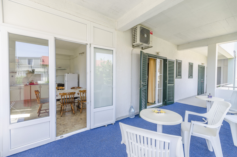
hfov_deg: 100.5
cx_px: 118
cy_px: 78
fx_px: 99
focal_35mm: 15
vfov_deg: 77.1
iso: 250
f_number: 9
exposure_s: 1/80
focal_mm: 10
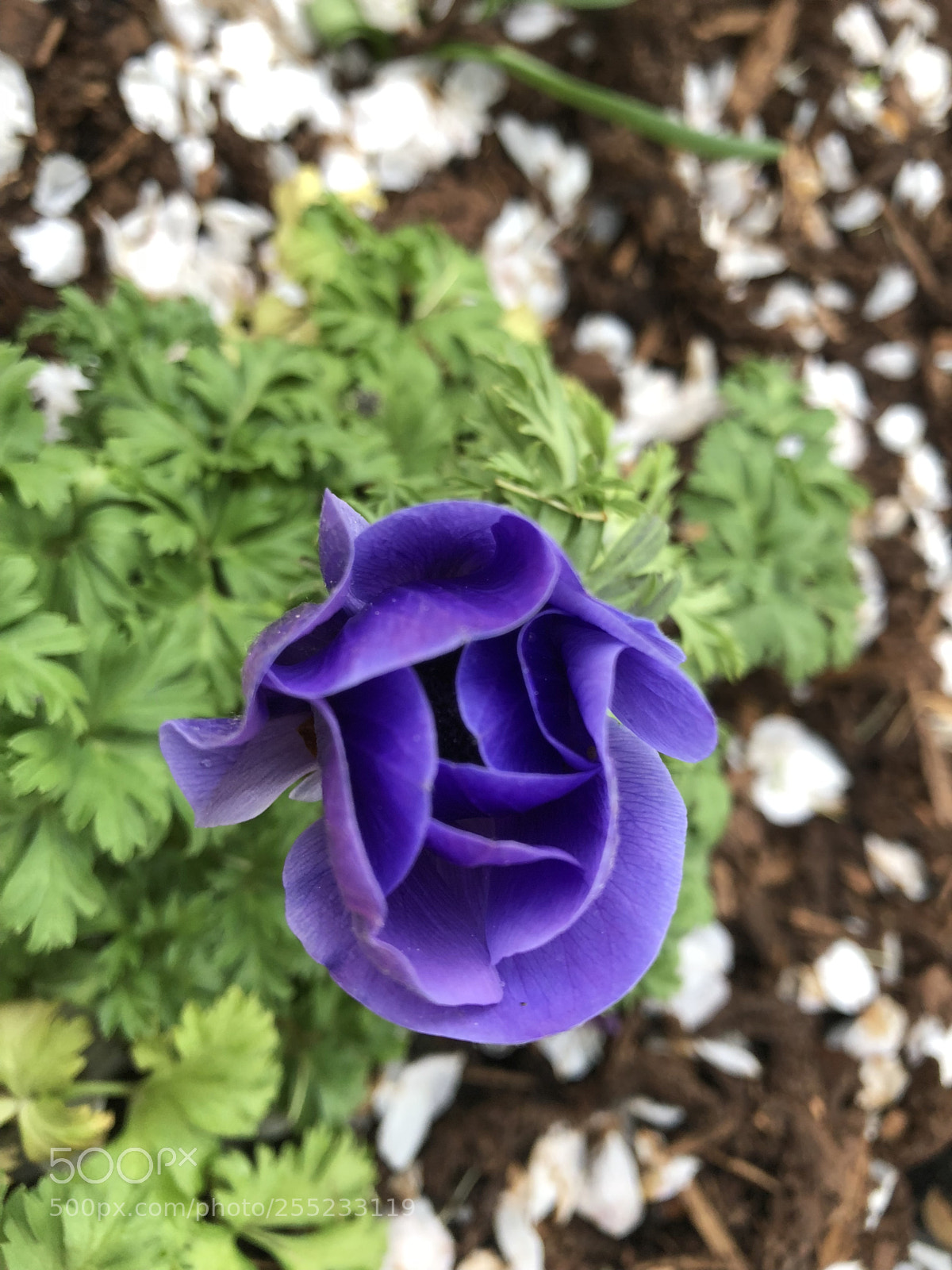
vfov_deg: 63.4
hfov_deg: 49.7
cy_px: 635
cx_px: 476
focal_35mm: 28
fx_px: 1027
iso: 25
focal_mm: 4
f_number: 1.8
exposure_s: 1/30
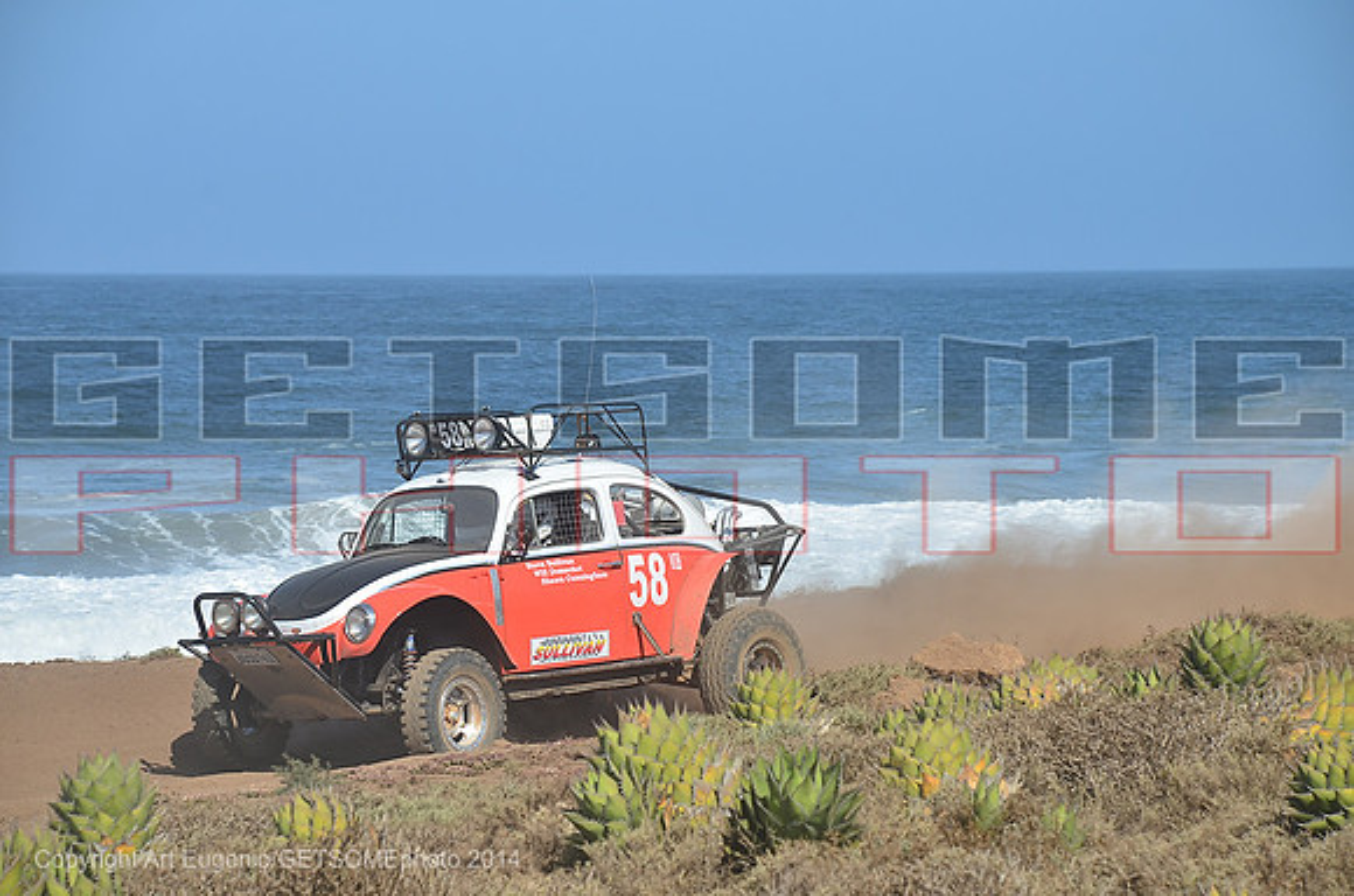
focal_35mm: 158
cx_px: 677
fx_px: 5911
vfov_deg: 8.7
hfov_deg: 13.1
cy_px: 448
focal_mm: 105
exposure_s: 1/640
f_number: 7.1
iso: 200
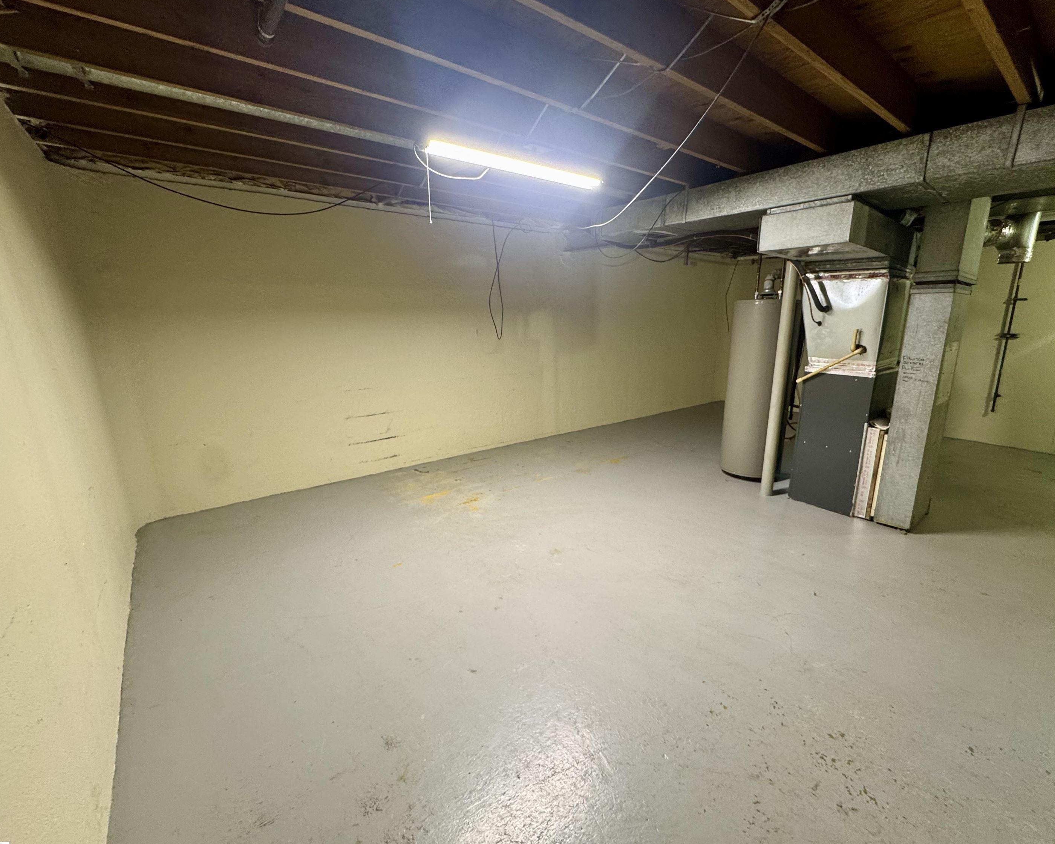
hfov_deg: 96.6
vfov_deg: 84.0
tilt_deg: -15.0
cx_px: 564
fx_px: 468
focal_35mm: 15
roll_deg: -0.6
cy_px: 430
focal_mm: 2.22
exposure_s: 1/60
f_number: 2.2
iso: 200
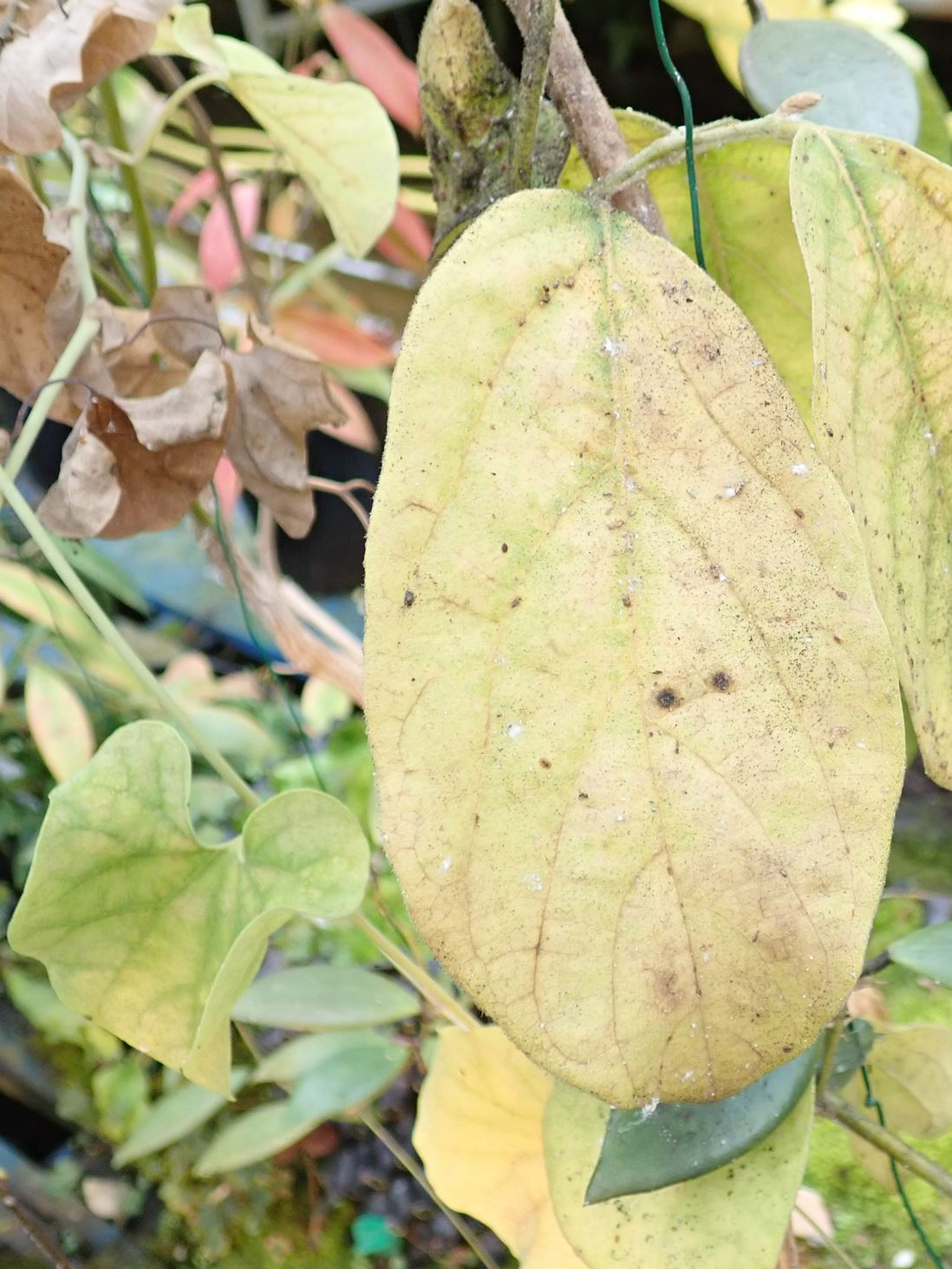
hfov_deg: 34.0
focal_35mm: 41
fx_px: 1503
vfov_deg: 45.8
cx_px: 777
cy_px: 632
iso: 250
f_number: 2.3
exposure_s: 1/125
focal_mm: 5.5
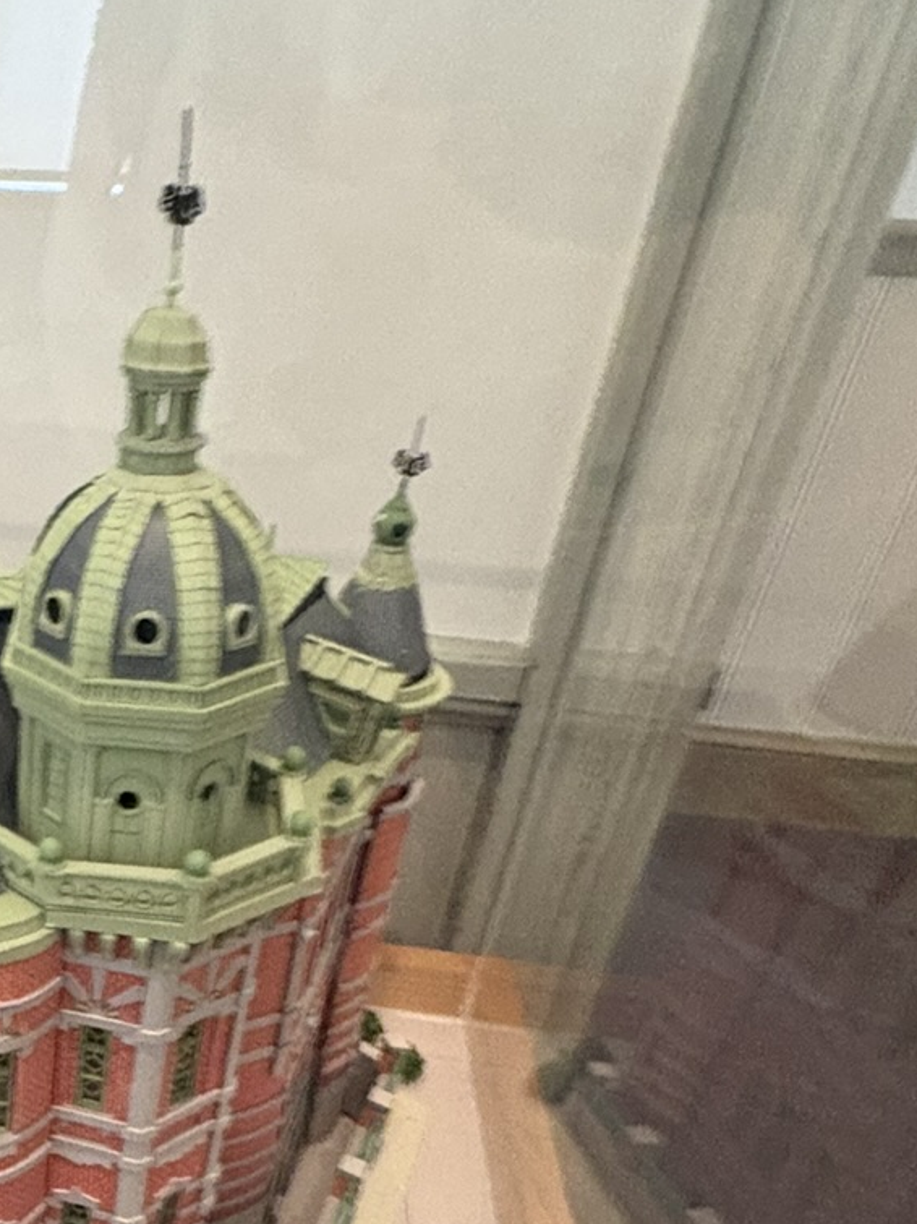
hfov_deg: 33.9
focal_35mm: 38
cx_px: -31
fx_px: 1343
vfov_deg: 46.9
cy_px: 944
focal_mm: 2.22
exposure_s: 1/40
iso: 640
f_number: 2.2
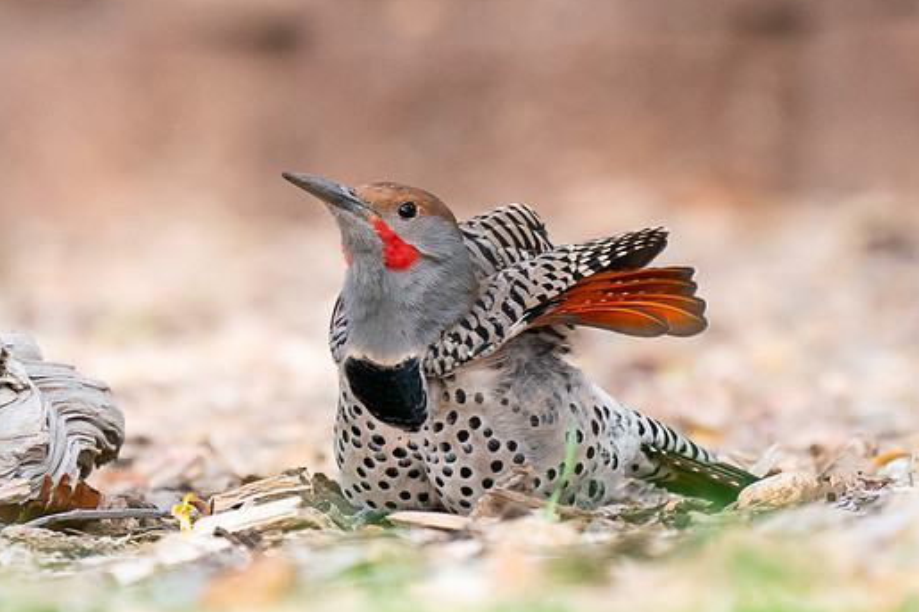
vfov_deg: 1.1
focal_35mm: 1296
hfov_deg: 1.6
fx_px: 33072
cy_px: 260
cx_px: 475
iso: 4000
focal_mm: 600
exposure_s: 1/2000
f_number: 7.1
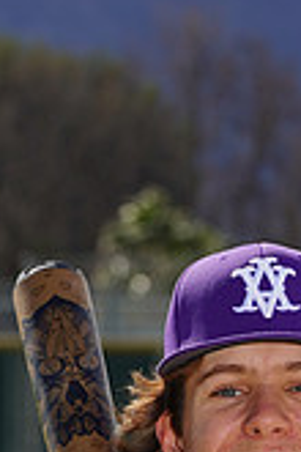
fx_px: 8728
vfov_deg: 3.0
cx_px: 332
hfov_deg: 2.0
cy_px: 712
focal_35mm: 696
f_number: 11
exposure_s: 1/250
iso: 100
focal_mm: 198
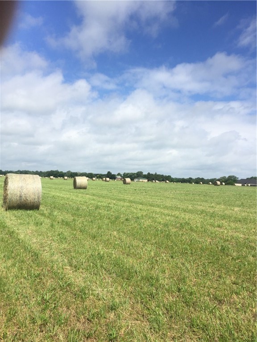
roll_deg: -2.4
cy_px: 171
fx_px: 287
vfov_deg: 61.7
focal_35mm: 29
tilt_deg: +3.0
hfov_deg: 48.2
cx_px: 128
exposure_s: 1/2083
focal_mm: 4.15
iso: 32
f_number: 2.2
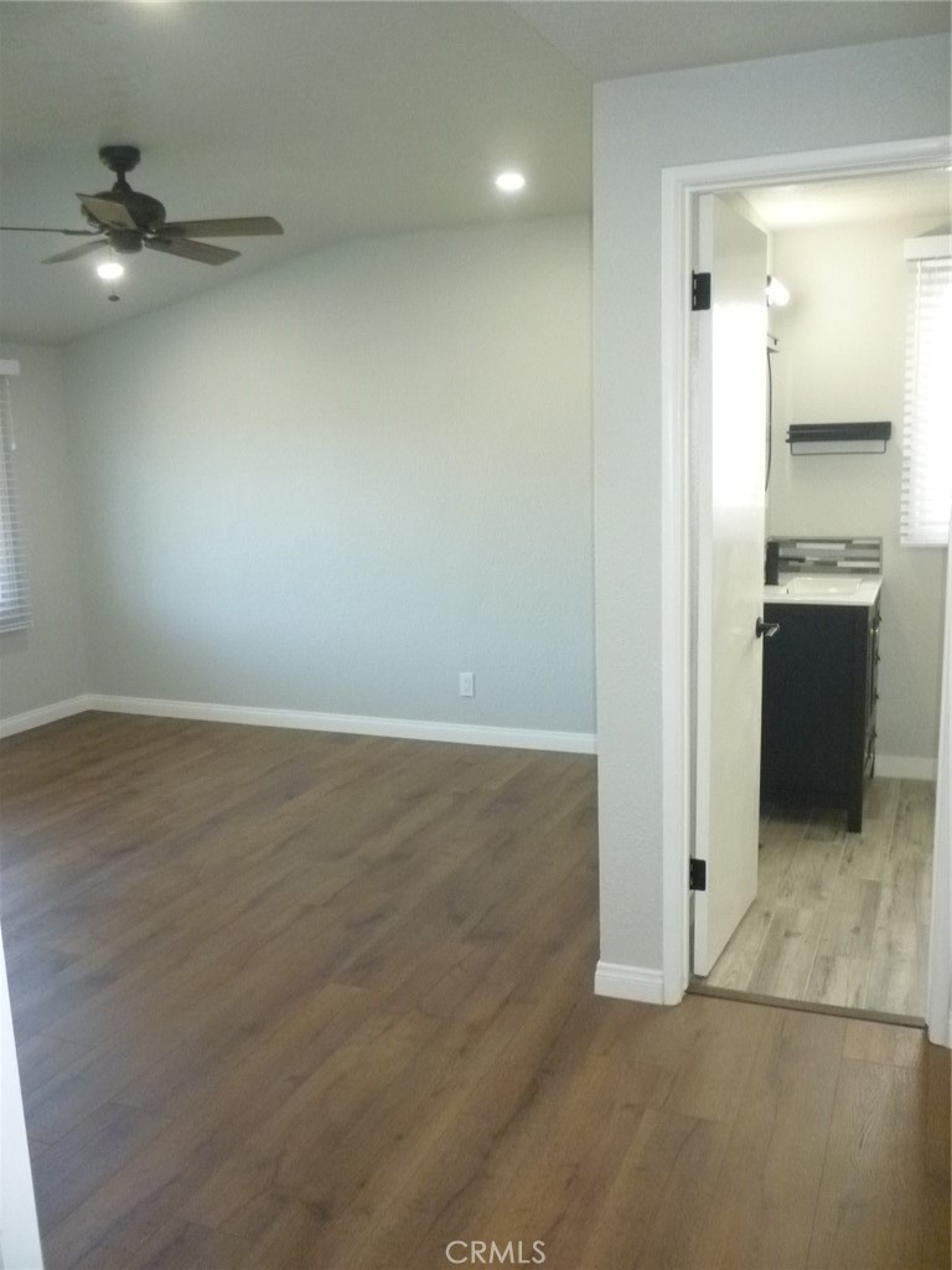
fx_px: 1063
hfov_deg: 48.2
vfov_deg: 61.7
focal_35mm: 29
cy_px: 635
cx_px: 476
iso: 400
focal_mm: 5.2
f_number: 3.3
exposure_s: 1/60
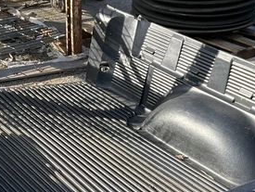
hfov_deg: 24.6
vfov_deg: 18.2
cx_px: 103
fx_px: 583
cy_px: 193
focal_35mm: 79
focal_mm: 3
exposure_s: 1/389
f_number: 1.8
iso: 25
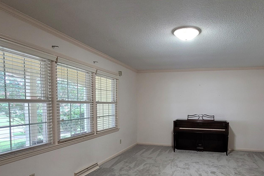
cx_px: 169
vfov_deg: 56.3
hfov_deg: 76.8
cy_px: 114
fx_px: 161
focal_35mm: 22
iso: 400
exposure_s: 1/60
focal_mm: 2.2
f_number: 2.2
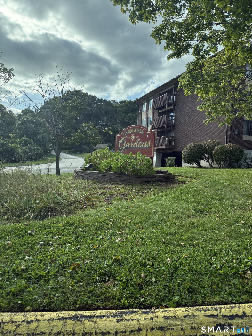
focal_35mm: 24
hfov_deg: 56.8
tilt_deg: +0.8
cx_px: 126
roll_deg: -3.1
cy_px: 168
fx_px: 233
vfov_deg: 71.6
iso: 100
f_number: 1.78
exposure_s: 1/2232
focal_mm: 6.76
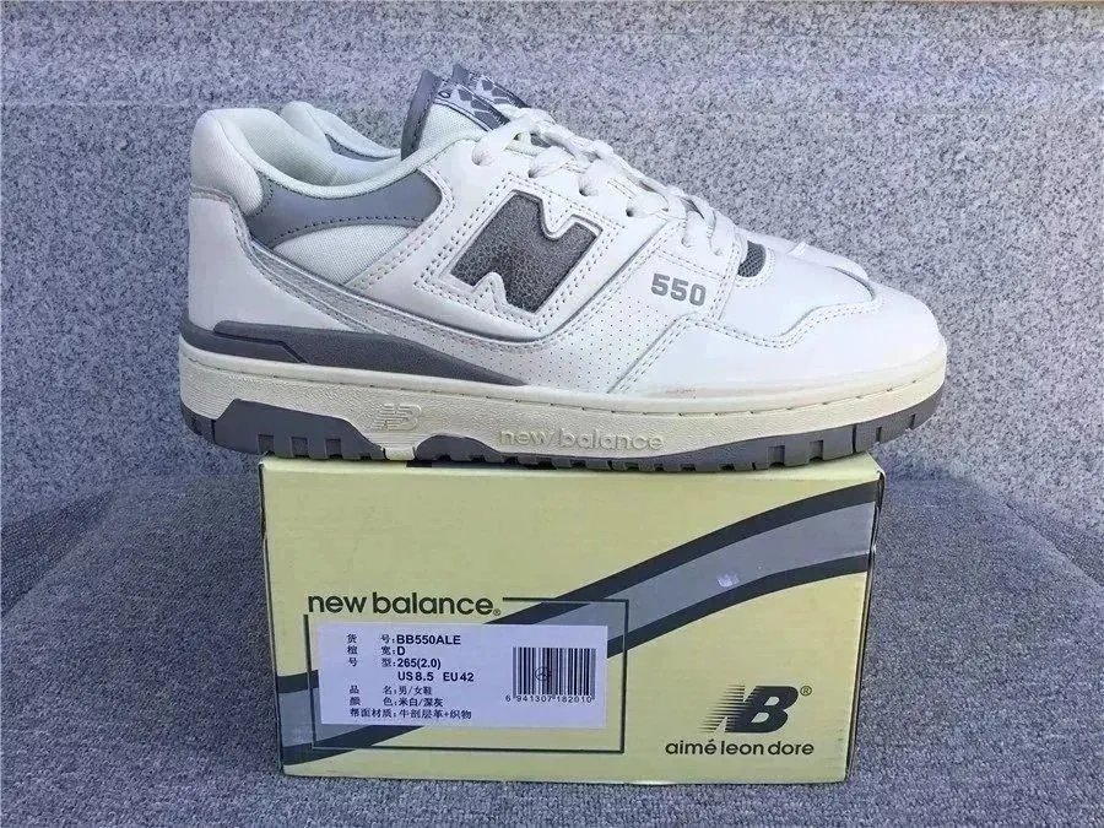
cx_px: 552
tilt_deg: -17.1
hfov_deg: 58.4
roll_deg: -0.3
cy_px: 414
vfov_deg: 45.4
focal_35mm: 31
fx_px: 989
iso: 25
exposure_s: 1/494
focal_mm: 3.3
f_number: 2.4
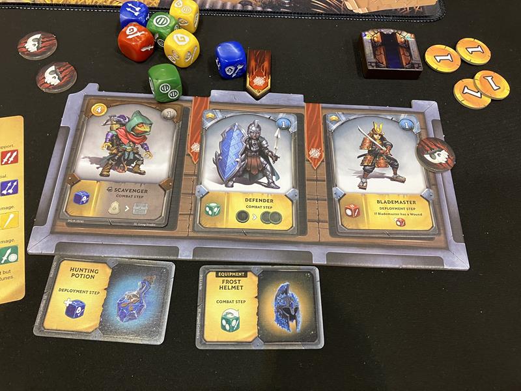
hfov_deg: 63.4
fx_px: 421
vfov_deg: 49.7
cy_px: 196
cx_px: 260
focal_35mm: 28
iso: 125
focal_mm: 3.99
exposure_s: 1/50
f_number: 1.8
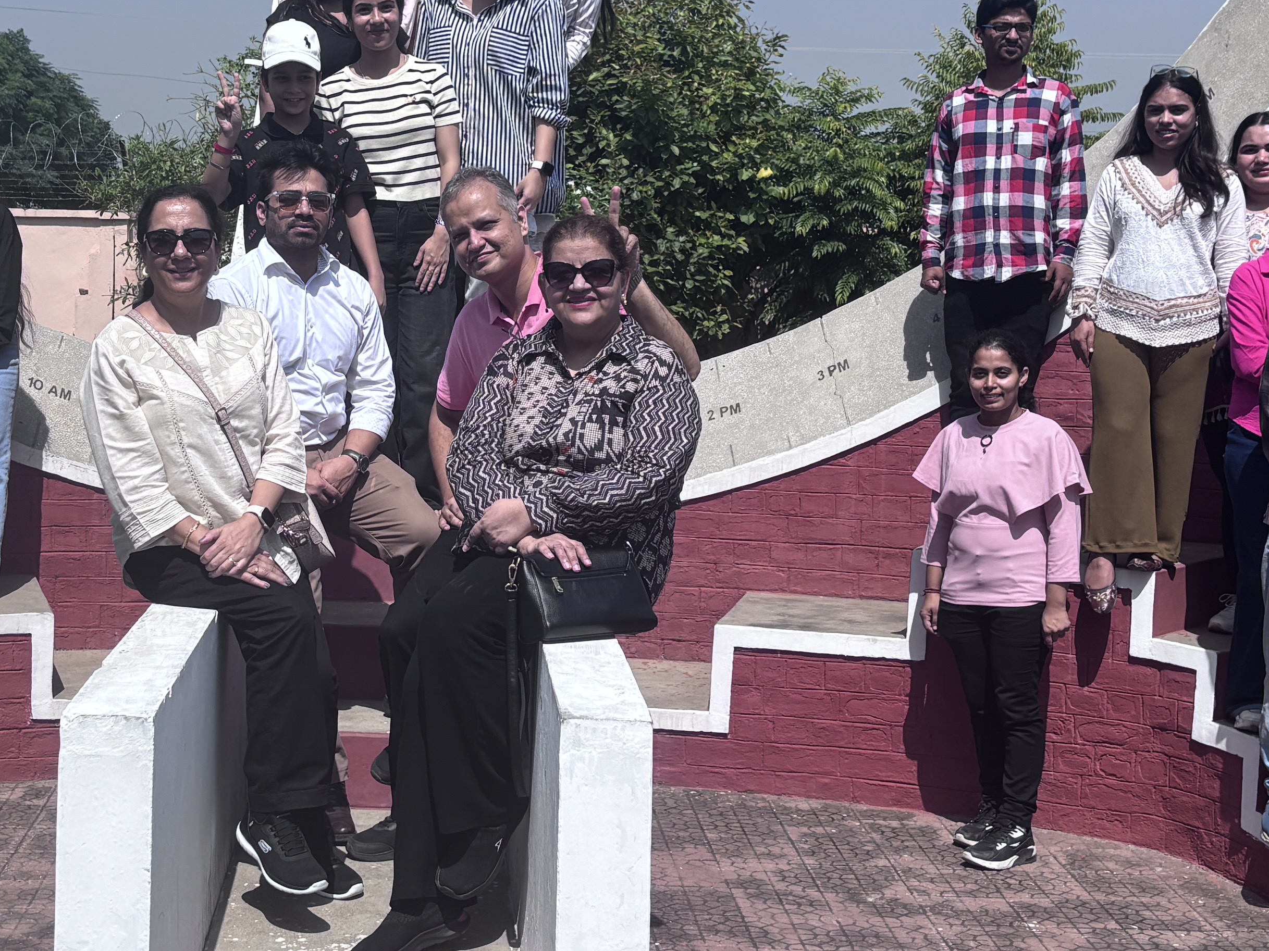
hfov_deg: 31.4
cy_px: 404
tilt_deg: -4.3
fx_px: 2236
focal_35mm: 61
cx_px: 421
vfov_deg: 24.0
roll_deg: -1.7
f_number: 1.6
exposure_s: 1/4425
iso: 50
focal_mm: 5.96
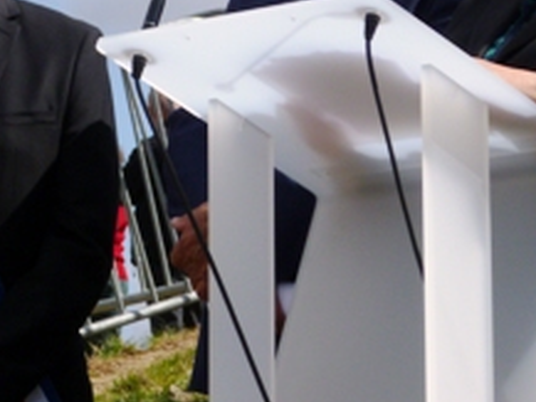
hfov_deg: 6.0
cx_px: 252
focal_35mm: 330
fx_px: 5113
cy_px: 10
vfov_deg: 4.5
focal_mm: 28.6
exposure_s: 1/640
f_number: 5.8
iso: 100
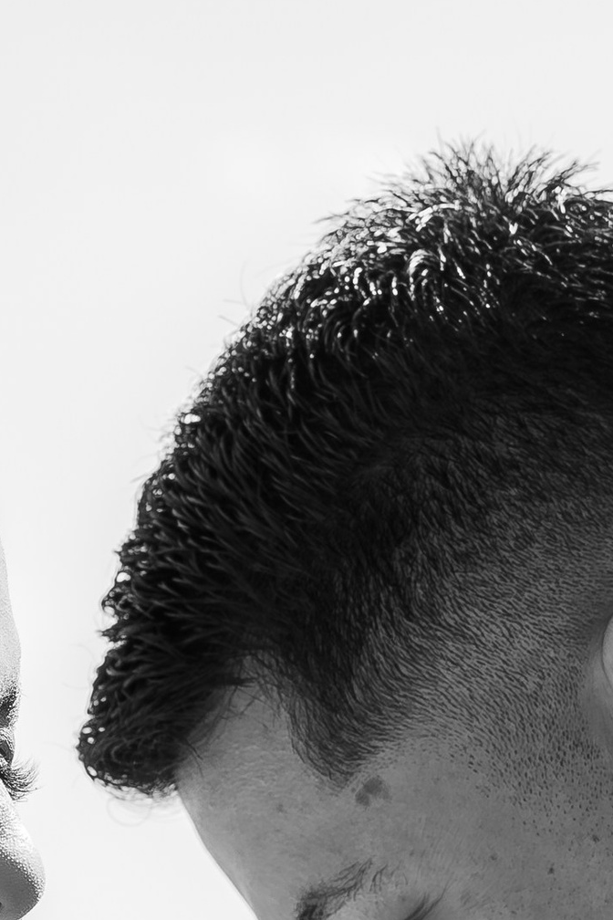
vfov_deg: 6.4
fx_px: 8173
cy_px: 1048
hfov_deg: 4.3
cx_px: 20
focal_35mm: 320
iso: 160
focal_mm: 56
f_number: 3.5
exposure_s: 1/800
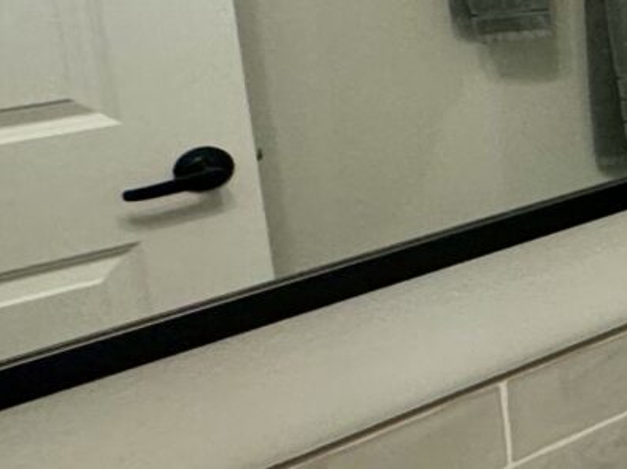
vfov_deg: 20.8
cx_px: 1370
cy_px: -13
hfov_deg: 16.9
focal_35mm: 68
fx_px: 1231
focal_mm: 2.22
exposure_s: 1/120
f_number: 2.2
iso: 250
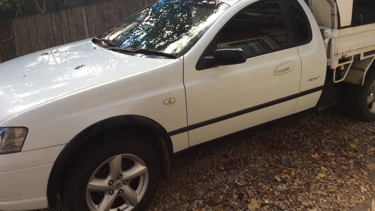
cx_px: 188
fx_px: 348
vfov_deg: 33.6
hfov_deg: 56.6
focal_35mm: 35
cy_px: 82
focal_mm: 3.3
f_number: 2.4
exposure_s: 1/100
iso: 50
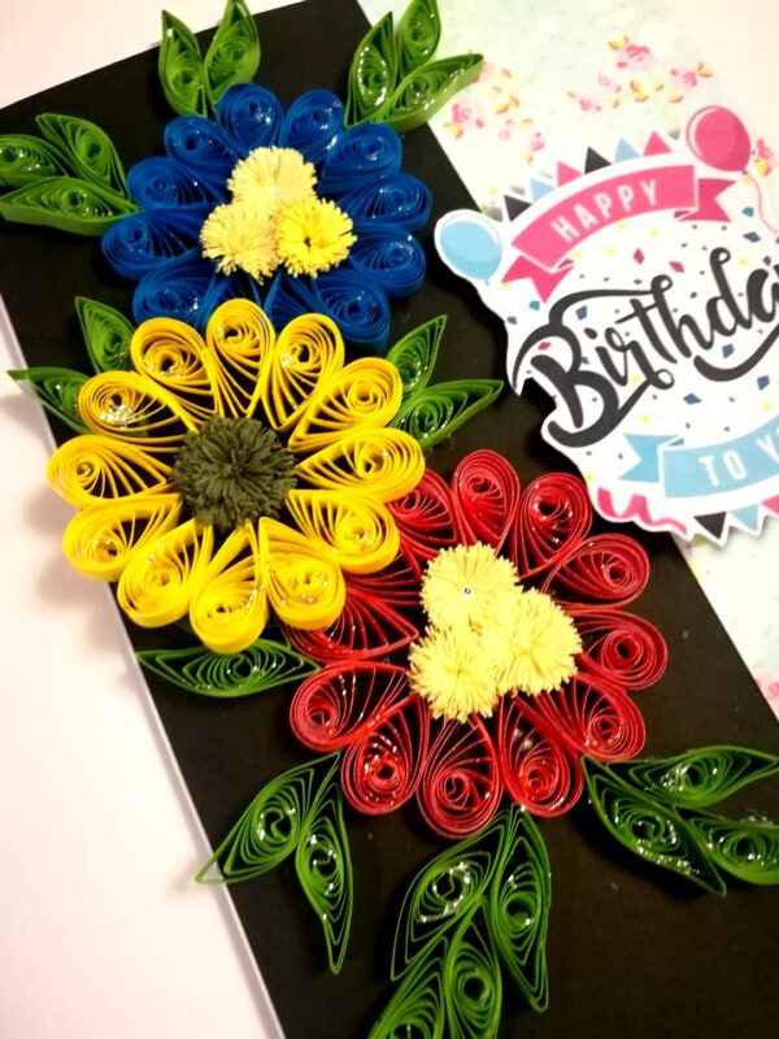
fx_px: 780
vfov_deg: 67.3
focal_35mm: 26
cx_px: 390
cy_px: 520
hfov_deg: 53.1
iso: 500
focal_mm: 3.83
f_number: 2.2
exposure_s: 1/20
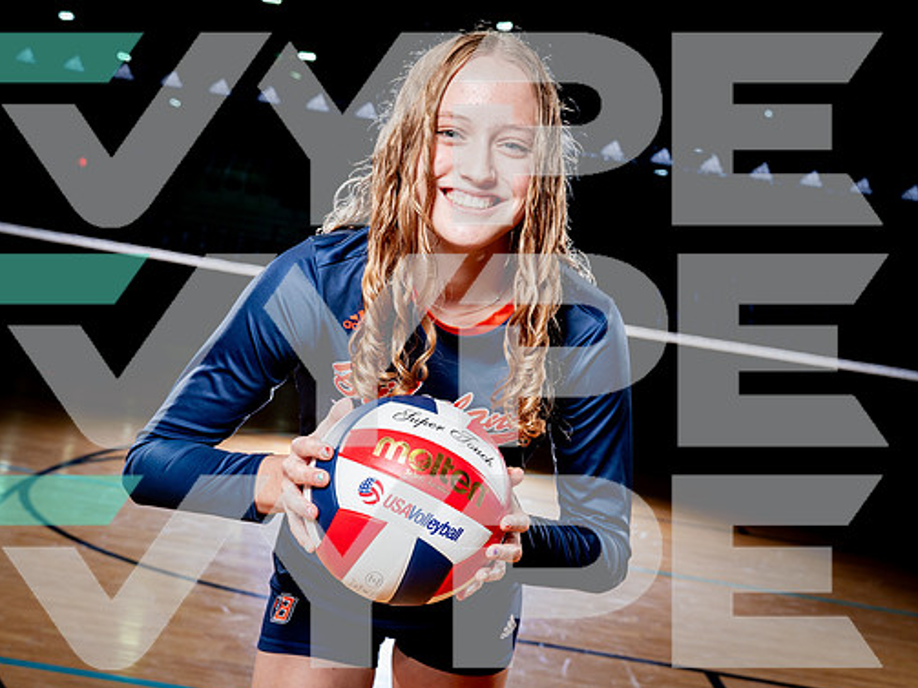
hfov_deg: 40.4
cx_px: 423
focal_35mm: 47
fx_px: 1246
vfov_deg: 30.9
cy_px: 351
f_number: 6.3
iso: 400
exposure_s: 1/250
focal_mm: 38
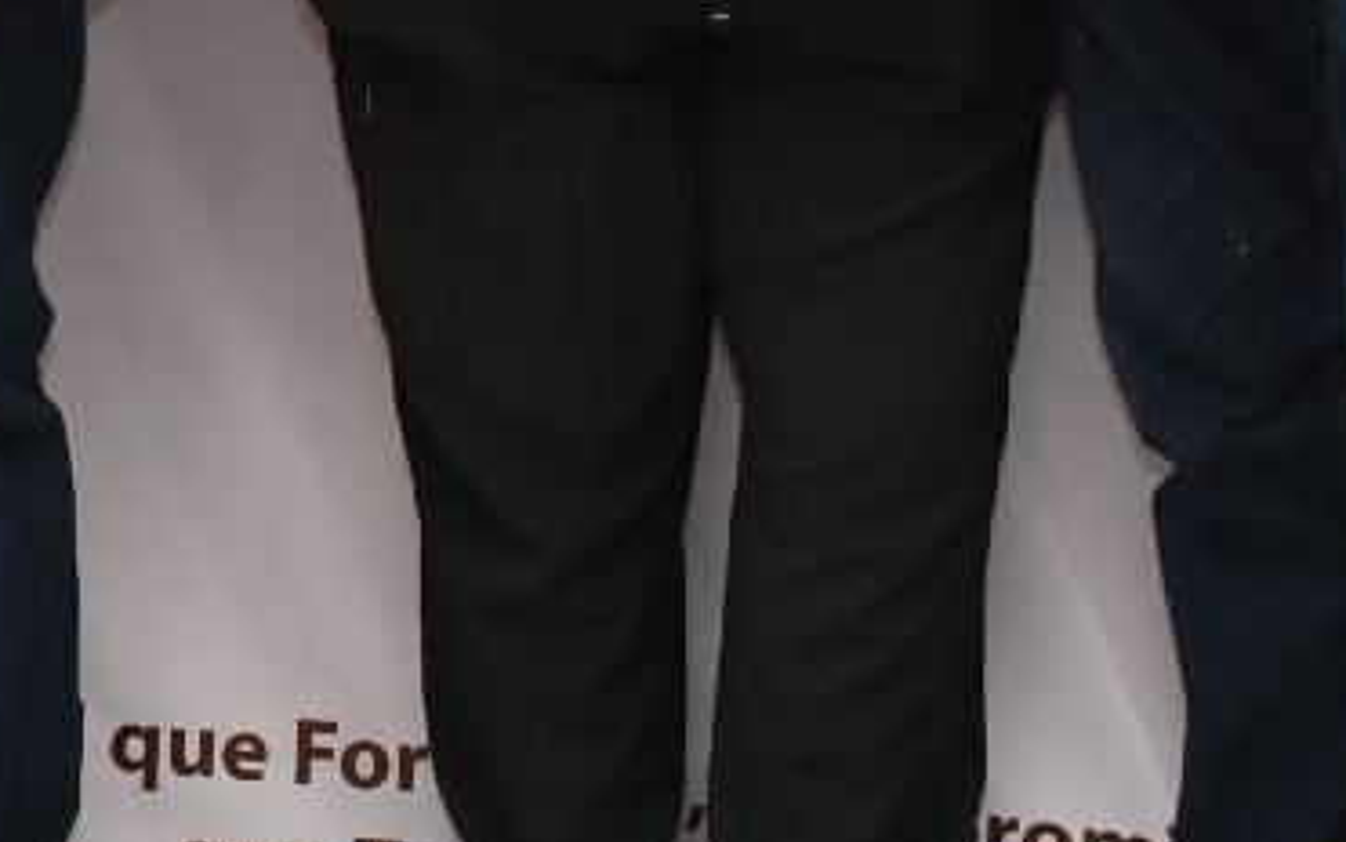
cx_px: -18
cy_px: -425
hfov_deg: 12.9
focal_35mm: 160
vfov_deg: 8.0
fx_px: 5870
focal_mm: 24
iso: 1250
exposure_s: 1/100
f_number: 13
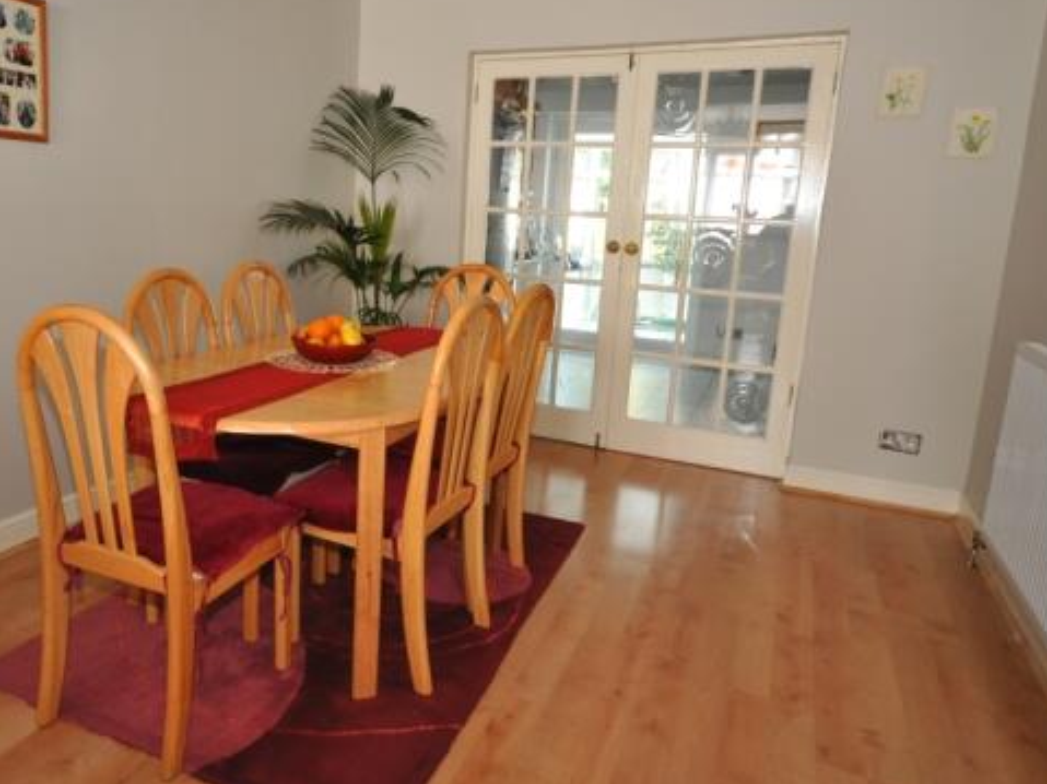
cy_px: 338
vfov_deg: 53.5
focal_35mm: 26
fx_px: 776
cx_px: 396
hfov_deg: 67.0
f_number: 4.5
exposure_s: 1/60
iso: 800
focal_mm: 13
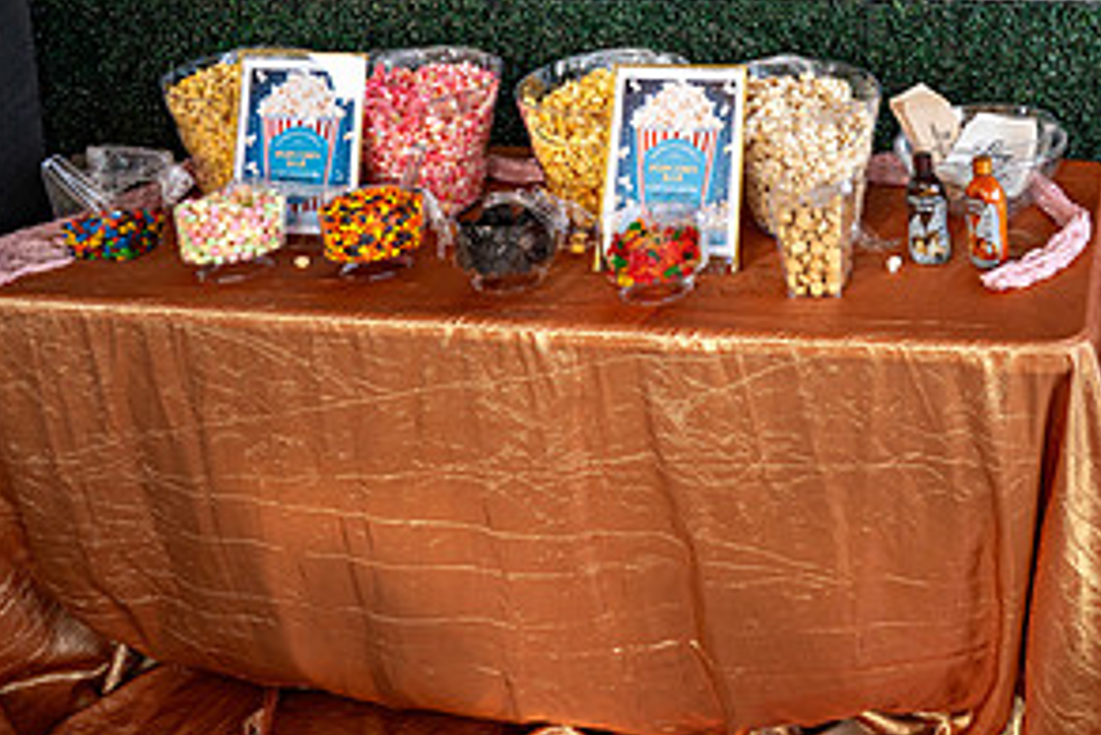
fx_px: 1132
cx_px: 547
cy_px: 211
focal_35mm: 37
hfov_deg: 51.9
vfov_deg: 35.4
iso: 125
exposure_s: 1/80
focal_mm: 24
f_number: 8
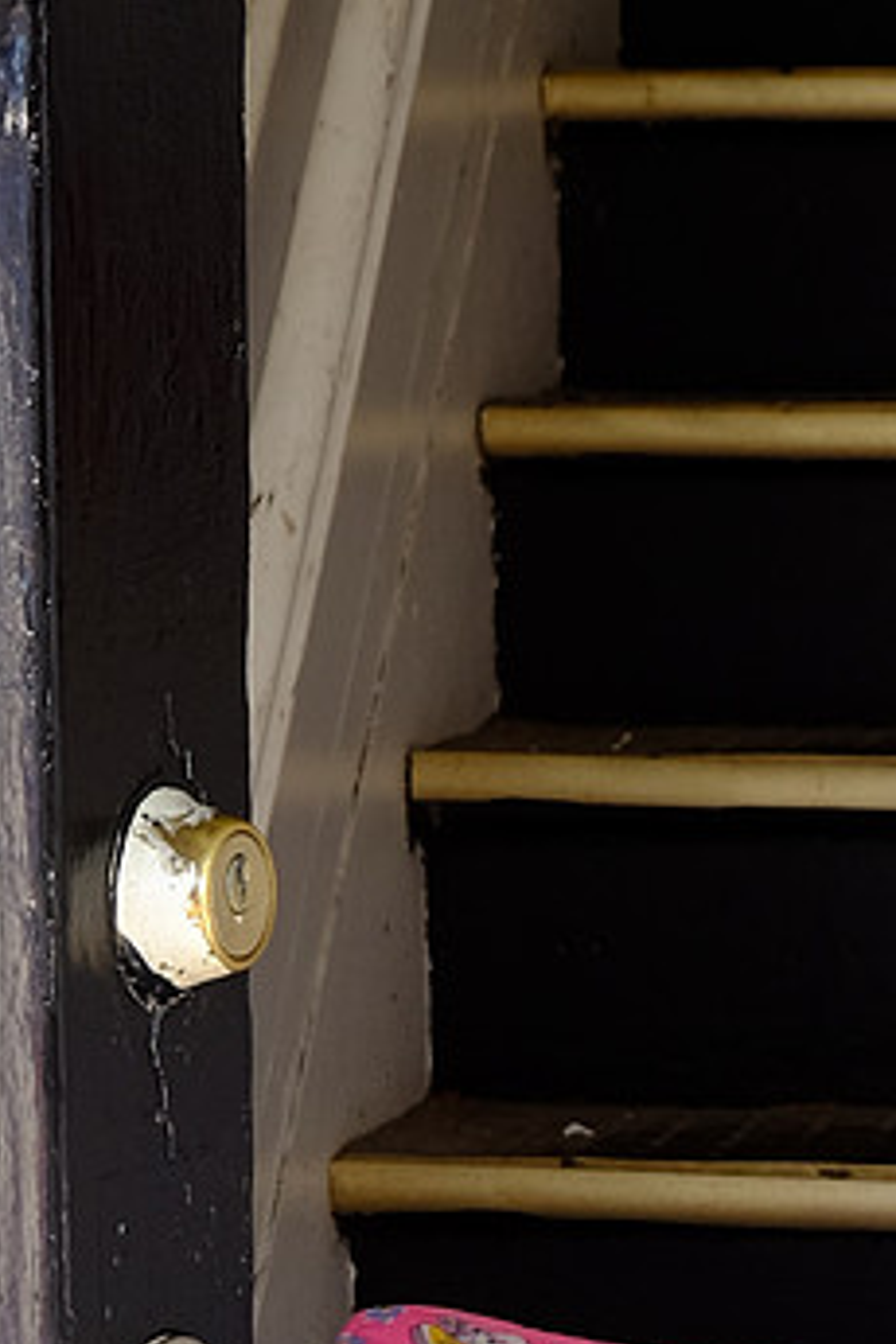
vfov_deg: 11.9
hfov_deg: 8.2
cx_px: 273
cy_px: 1835
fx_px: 6234
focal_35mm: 167
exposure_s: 1/26
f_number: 5.6
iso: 200
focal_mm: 26.5
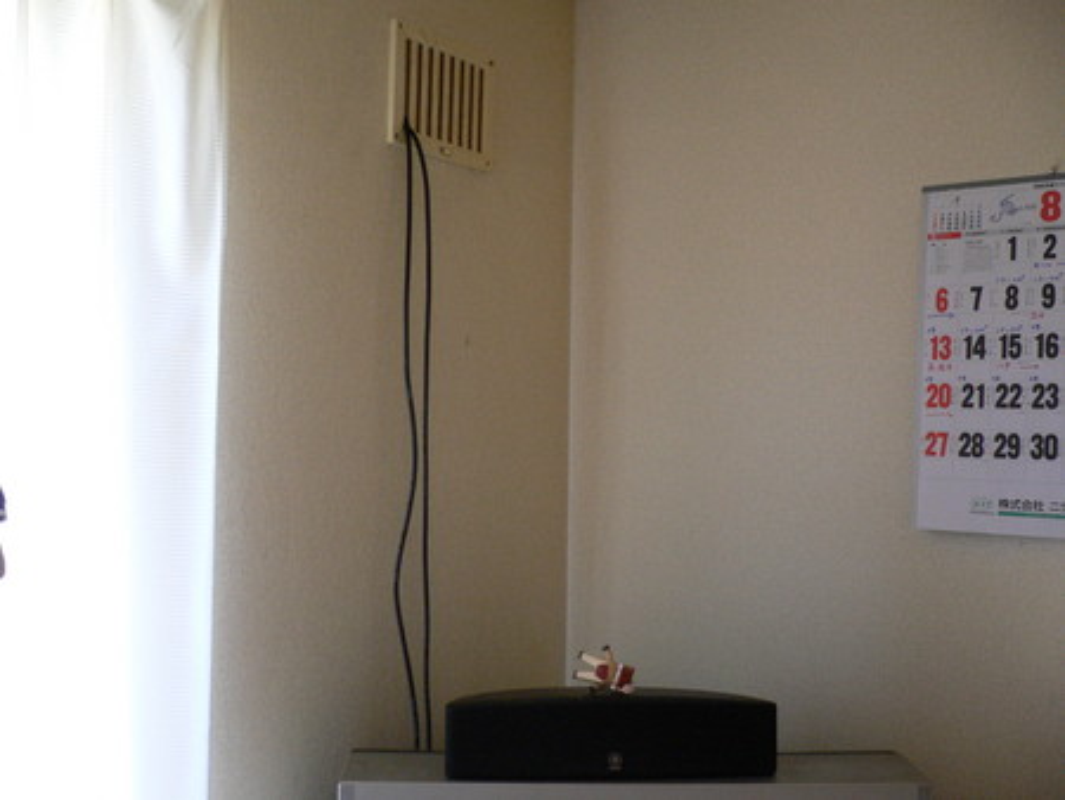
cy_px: 400
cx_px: 532
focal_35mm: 35
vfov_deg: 40.7
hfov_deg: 52.6
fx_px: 1077
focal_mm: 5.8
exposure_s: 1/15
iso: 200
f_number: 2.8
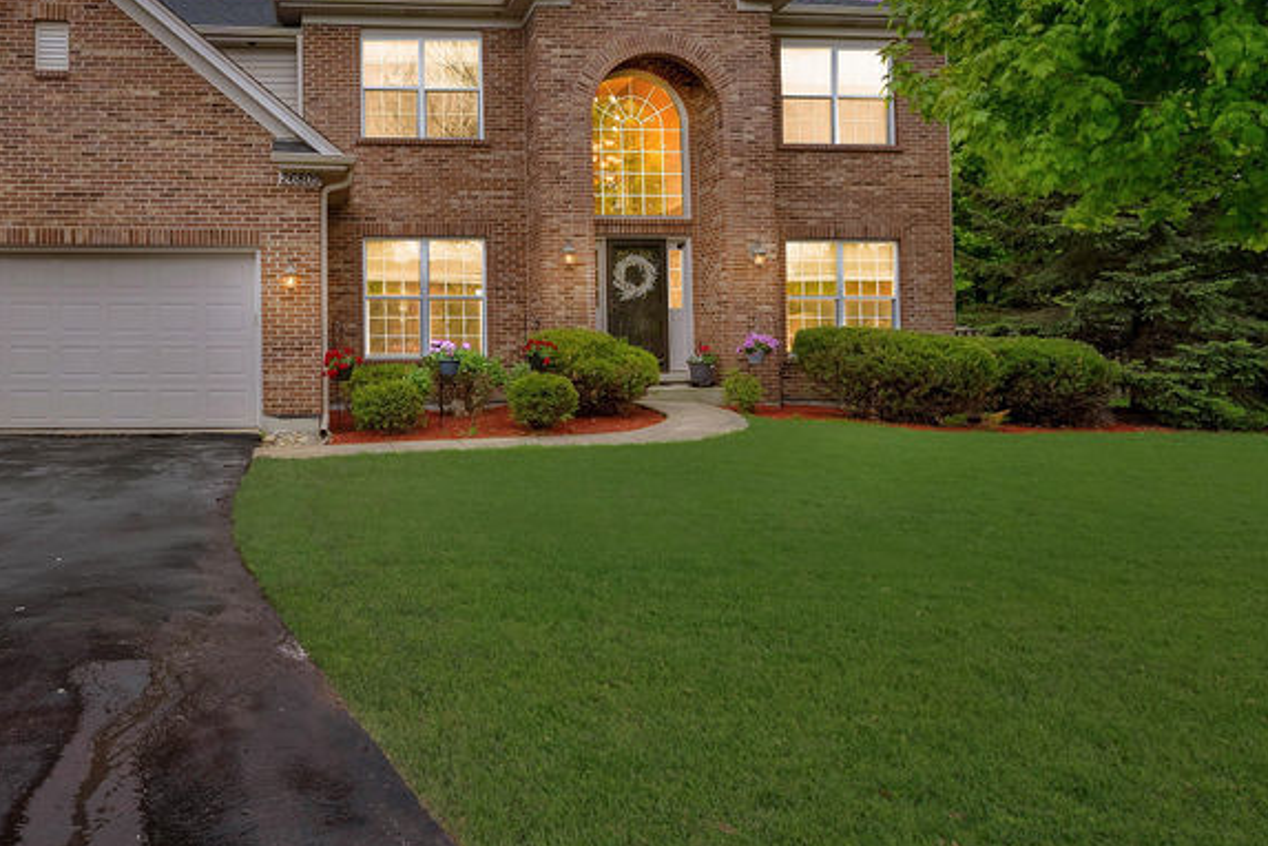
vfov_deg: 50.6
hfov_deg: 68.7
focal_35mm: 25
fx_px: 880
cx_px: 383
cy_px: 298
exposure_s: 1/160
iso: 800
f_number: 13
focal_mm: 14
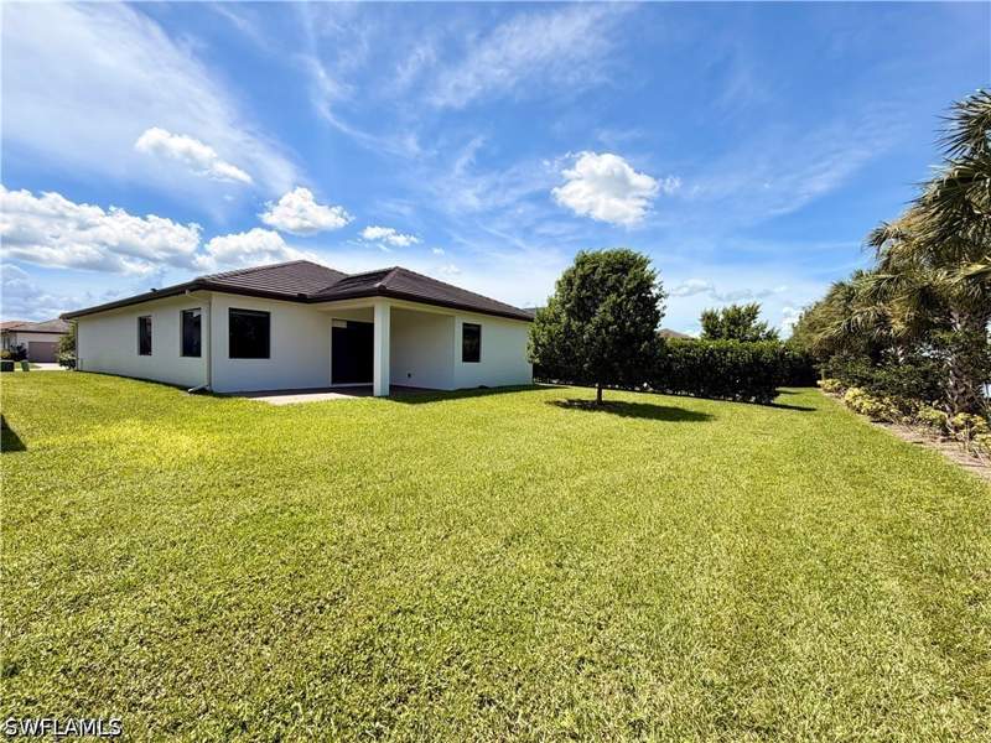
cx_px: 496
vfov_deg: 85.7
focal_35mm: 14
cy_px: 372
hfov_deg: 102.1
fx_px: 401
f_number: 2.2
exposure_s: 1/955
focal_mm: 2.22
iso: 20
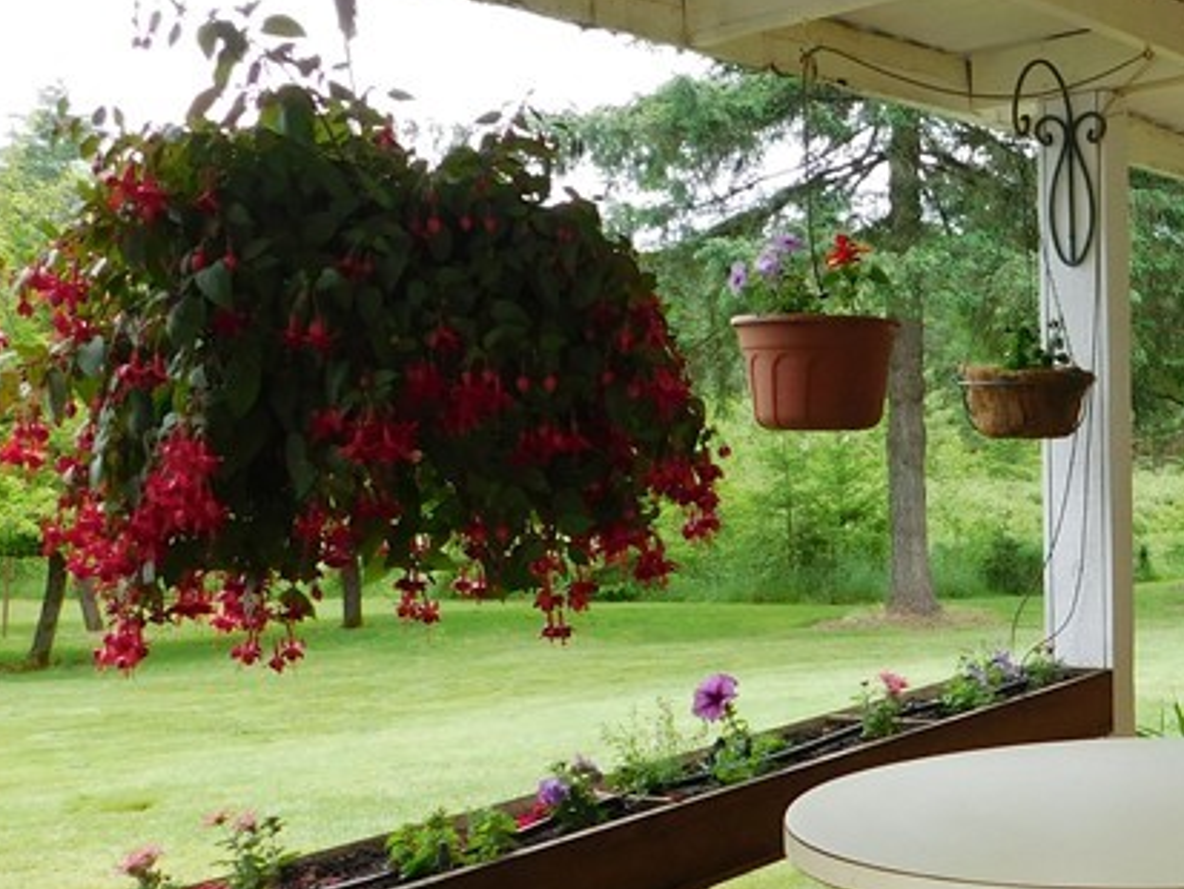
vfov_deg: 25.5
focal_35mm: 57
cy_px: 602
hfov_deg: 30.7
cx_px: 1247
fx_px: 1950
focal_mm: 4
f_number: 3
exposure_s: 1/250
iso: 125
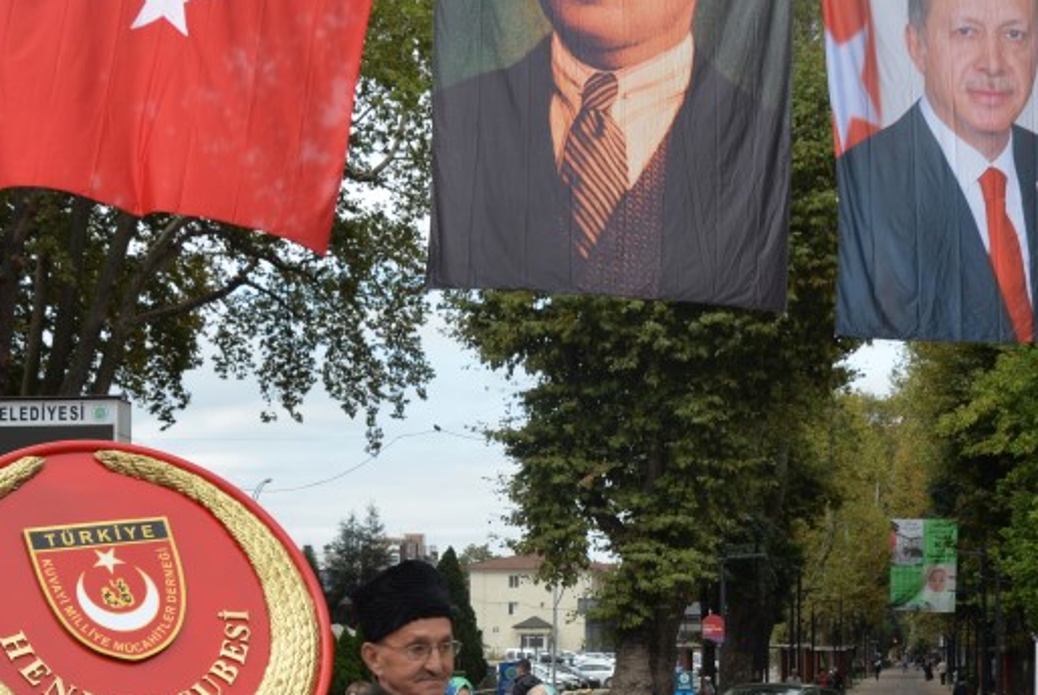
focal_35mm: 76
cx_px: 454
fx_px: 2194
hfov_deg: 26.6
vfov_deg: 17.7
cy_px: 622
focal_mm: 34
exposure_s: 1/250
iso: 200
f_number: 8
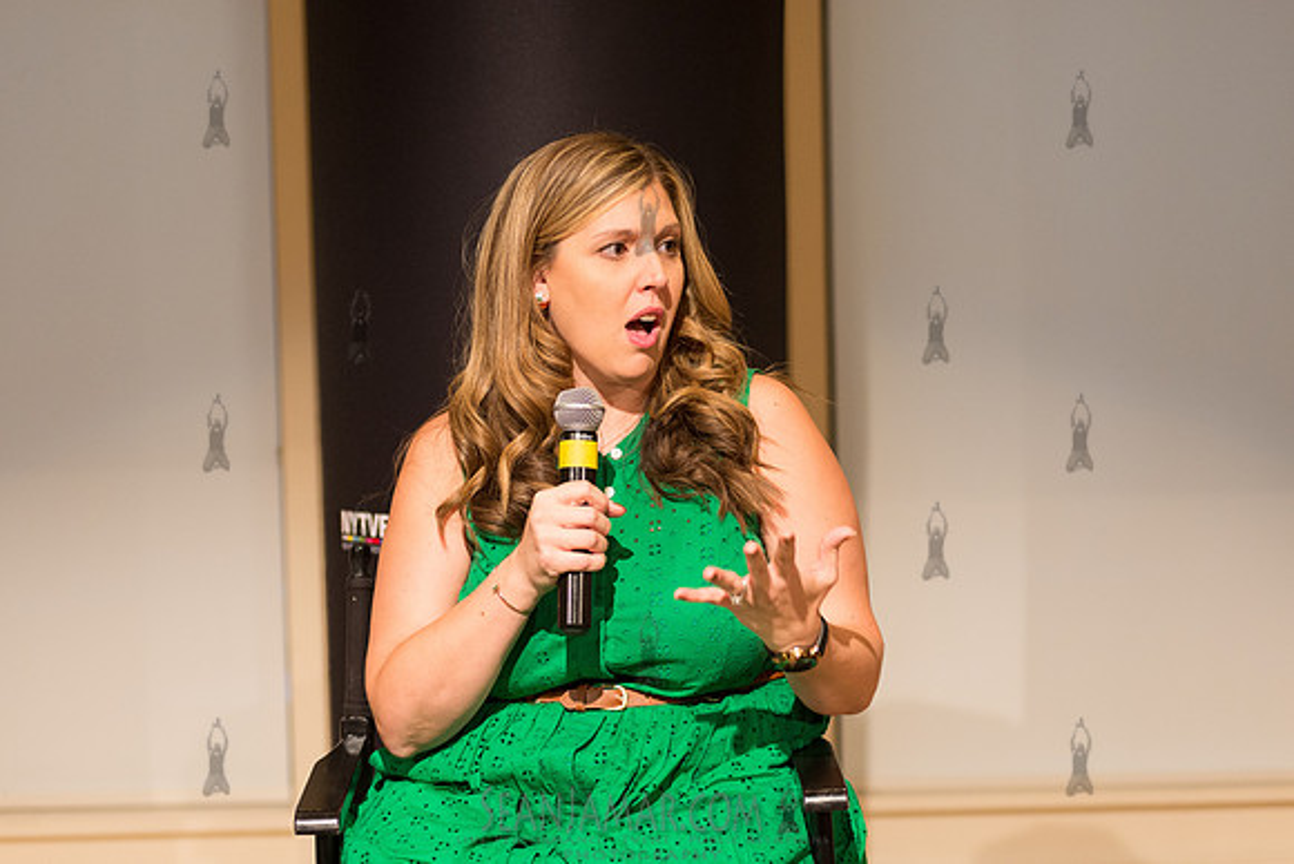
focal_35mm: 80
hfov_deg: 25.4
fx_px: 2876
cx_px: 647
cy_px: 432
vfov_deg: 17.1
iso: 2500
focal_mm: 80
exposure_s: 1/250
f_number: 4
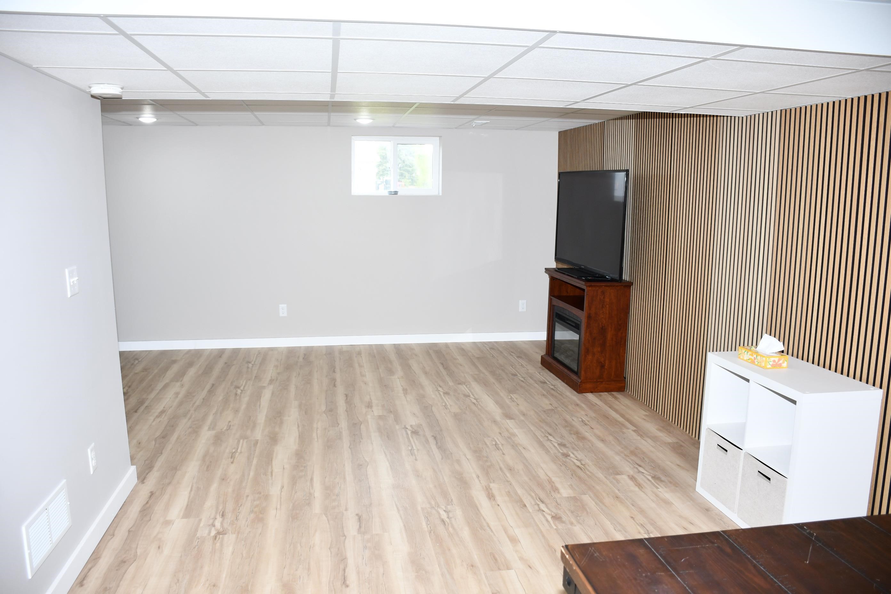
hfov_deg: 67.4
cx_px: 446
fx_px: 668
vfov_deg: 47.9
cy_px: 297
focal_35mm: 27
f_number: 4
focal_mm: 18
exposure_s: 1/60
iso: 250
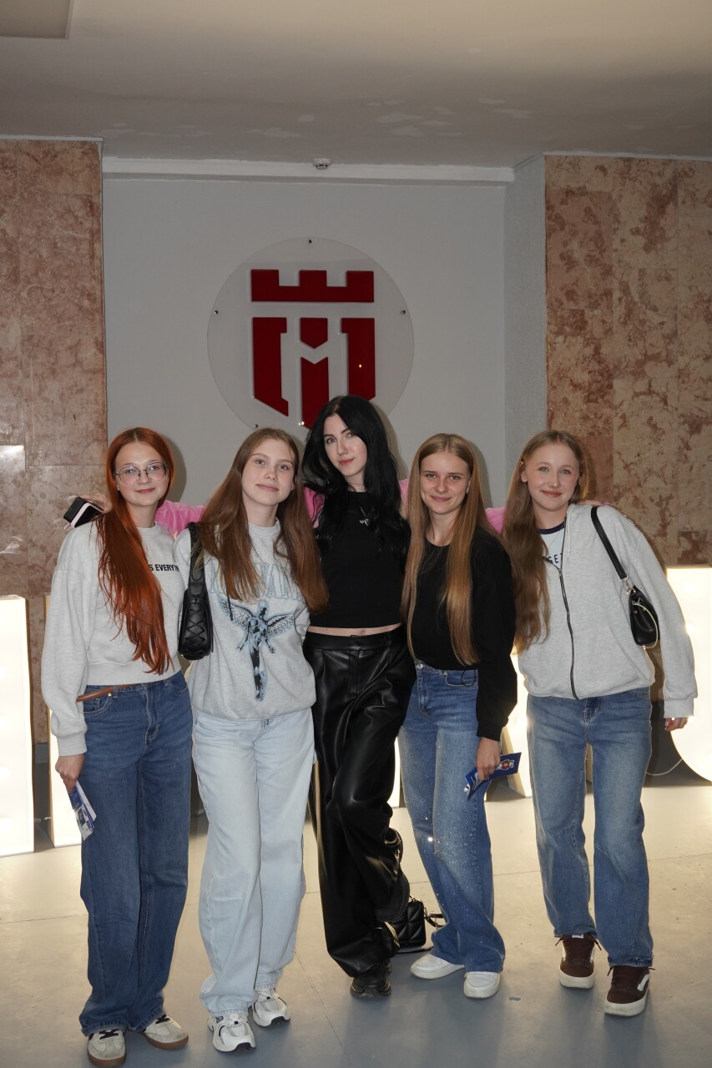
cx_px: 356
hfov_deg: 30.8
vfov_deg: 45.0
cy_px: 534
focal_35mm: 44
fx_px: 1291
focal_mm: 29
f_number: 5.6
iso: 800
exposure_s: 1/125
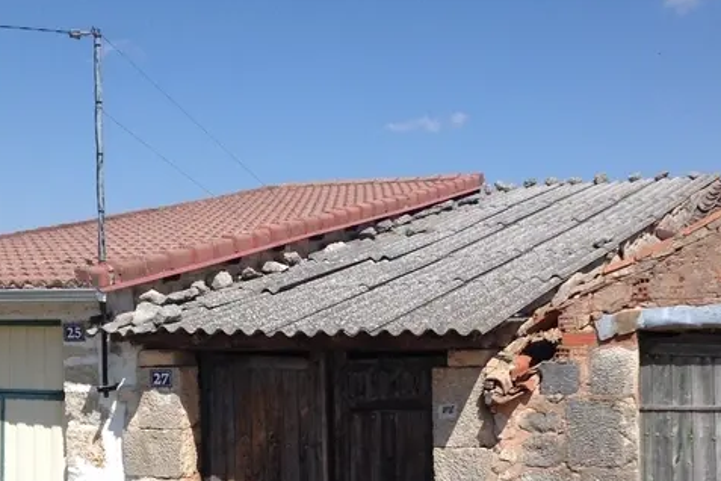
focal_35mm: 61
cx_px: 388
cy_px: 374
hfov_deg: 32.9
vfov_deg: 22.0
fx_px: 1222
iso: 64
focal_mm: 4.28
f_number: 2.4
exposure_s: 1/2747
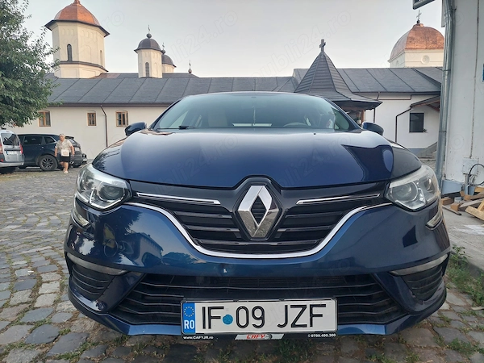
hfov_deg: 69.4
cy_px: 182
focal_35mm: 25
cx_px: 242
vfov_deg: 54.9
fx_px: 350
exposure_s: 1/50
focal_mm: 5.23
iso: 200
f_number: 1.8
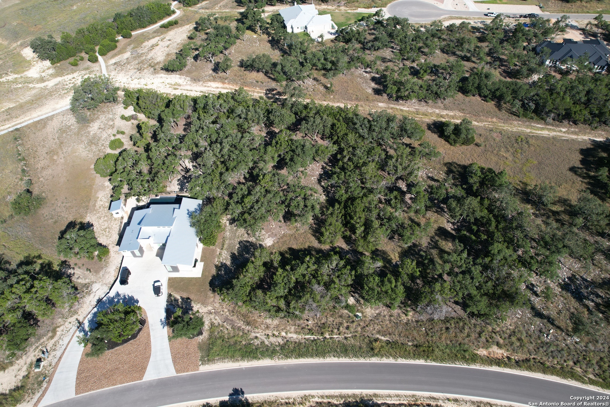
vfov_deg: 57.2
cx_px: 305
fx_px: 373
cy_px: 204
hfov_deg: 78.6
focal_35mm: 22
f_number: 2.8
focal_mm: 8.38
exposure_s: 1/1250
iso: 100
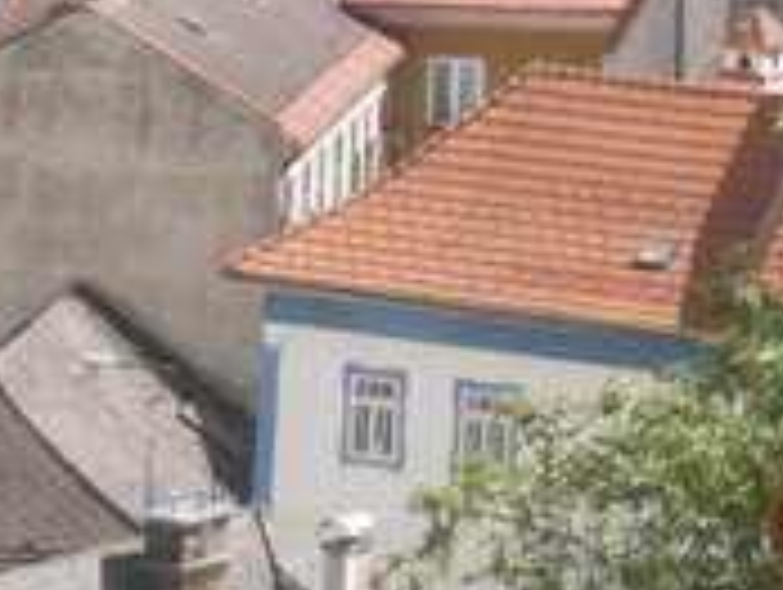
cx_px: -333
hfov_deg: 3.3
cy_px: 540
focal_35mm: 596
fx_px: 13500
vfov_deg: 2.5
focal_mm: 23.5
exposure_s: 1/160
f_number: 6.5
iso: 80
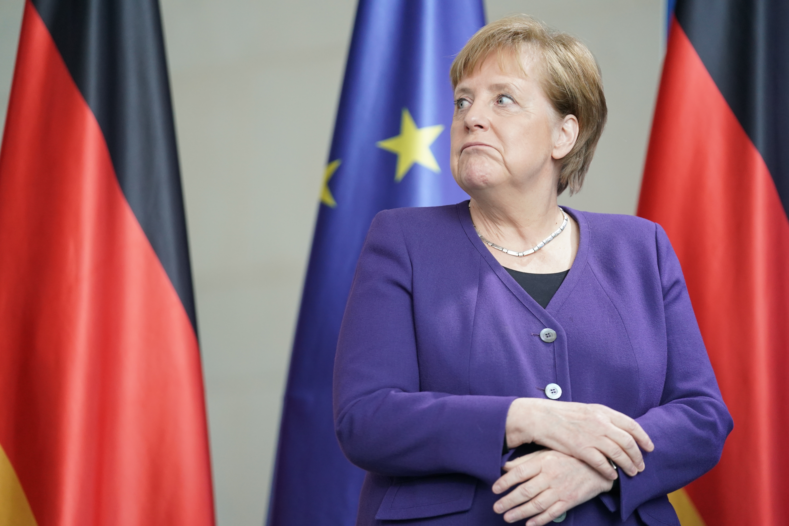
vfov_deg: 7.5
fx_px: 4032
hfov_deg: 11.2
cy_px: 263
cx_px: 394
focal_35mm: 184
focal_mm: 184
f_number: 2.8
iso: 2000
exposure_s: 1/320
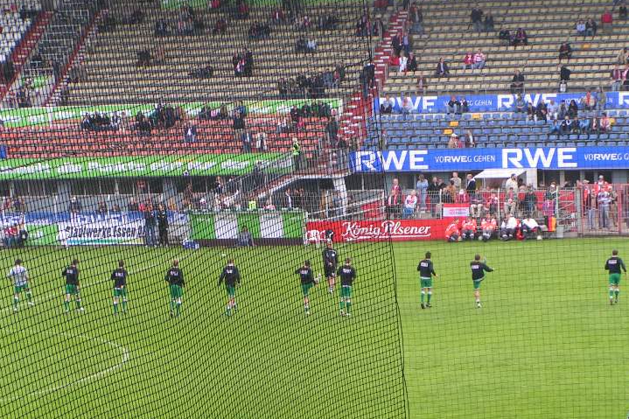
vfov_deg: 10.4
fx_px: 2306
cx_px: 304
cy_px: 242
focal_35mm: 132
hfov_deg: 15.5
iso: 50
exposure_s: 1/160
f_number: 4.5
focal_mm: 17.4
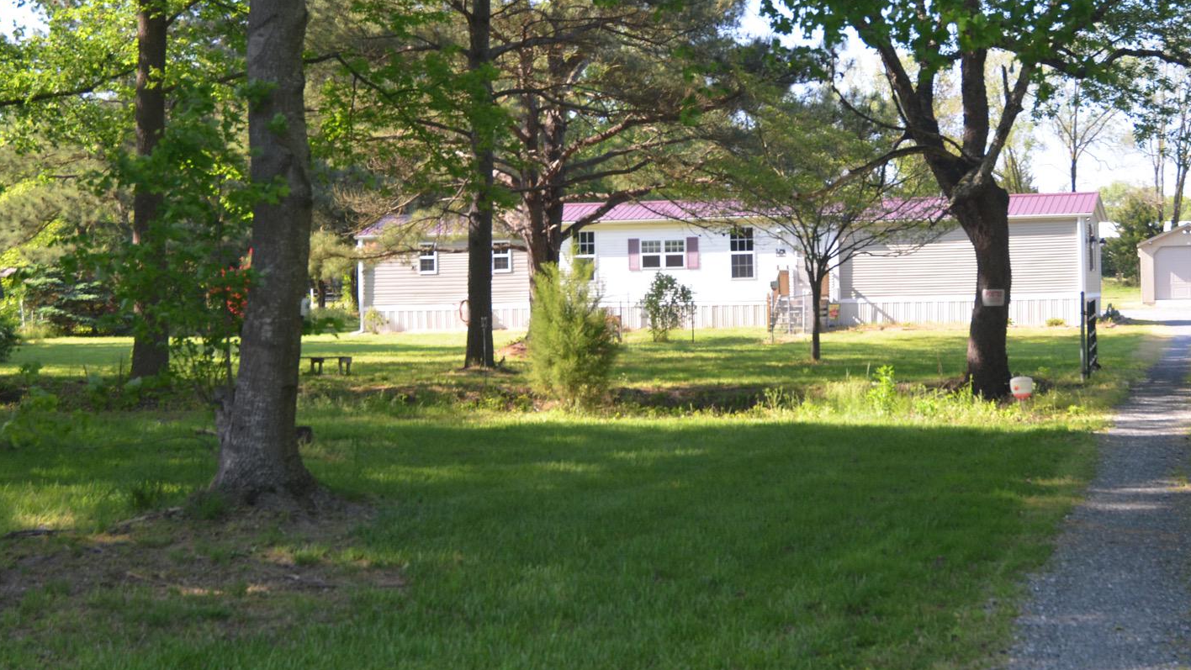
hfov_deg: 32.0
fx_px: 2077
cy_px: 296
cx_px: 627
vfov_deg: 18.3
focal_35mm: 66
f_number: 5.6
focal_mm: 29
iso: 400
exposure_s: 1/100
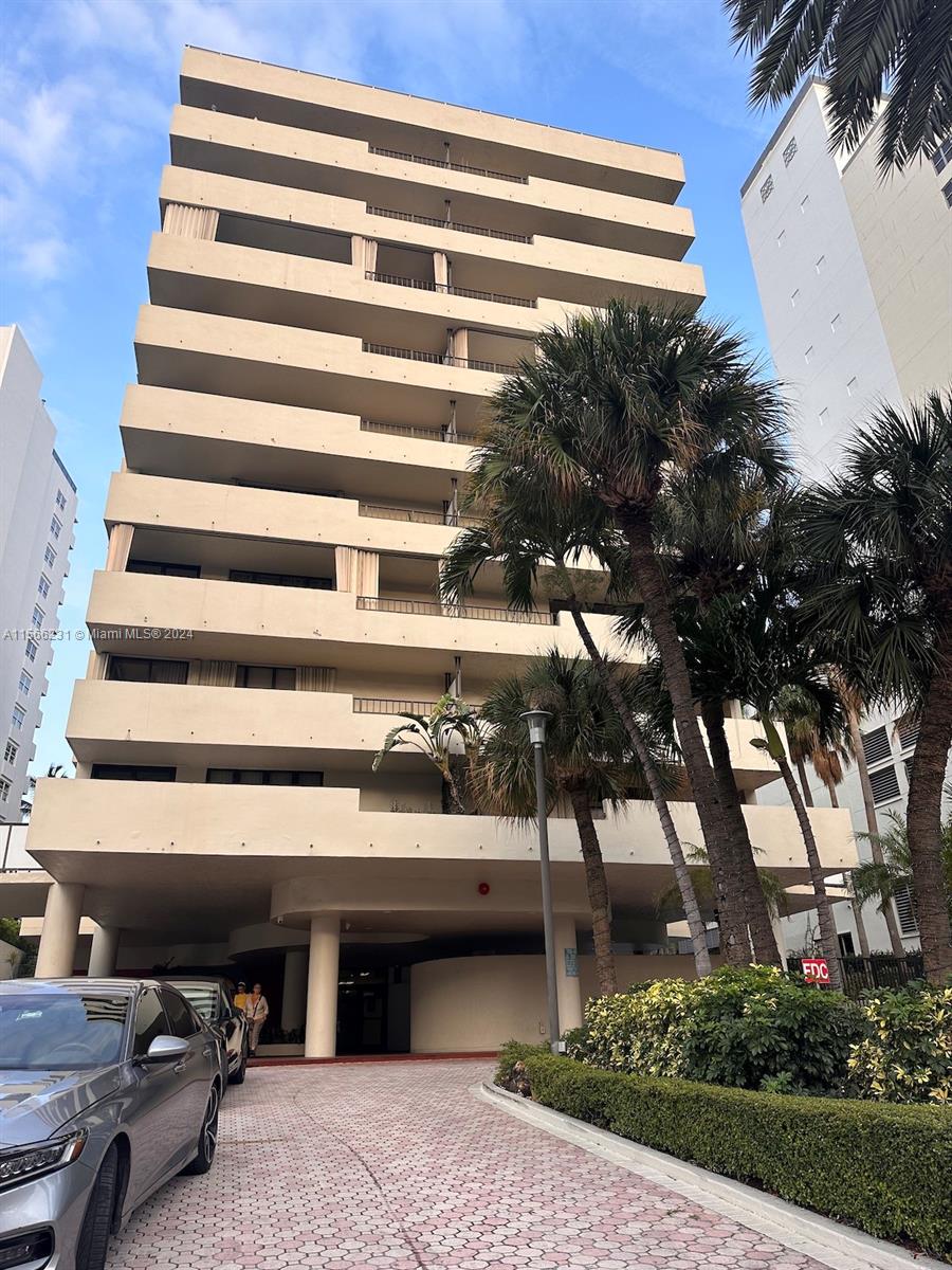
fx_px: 880
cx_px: 476
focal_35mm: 24
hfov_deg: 56.8
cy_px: 635
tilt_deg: +25.7
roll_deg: -0.4
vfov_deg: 71.6
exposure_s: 1/694
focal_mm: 6.86
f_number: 1.78
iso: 80
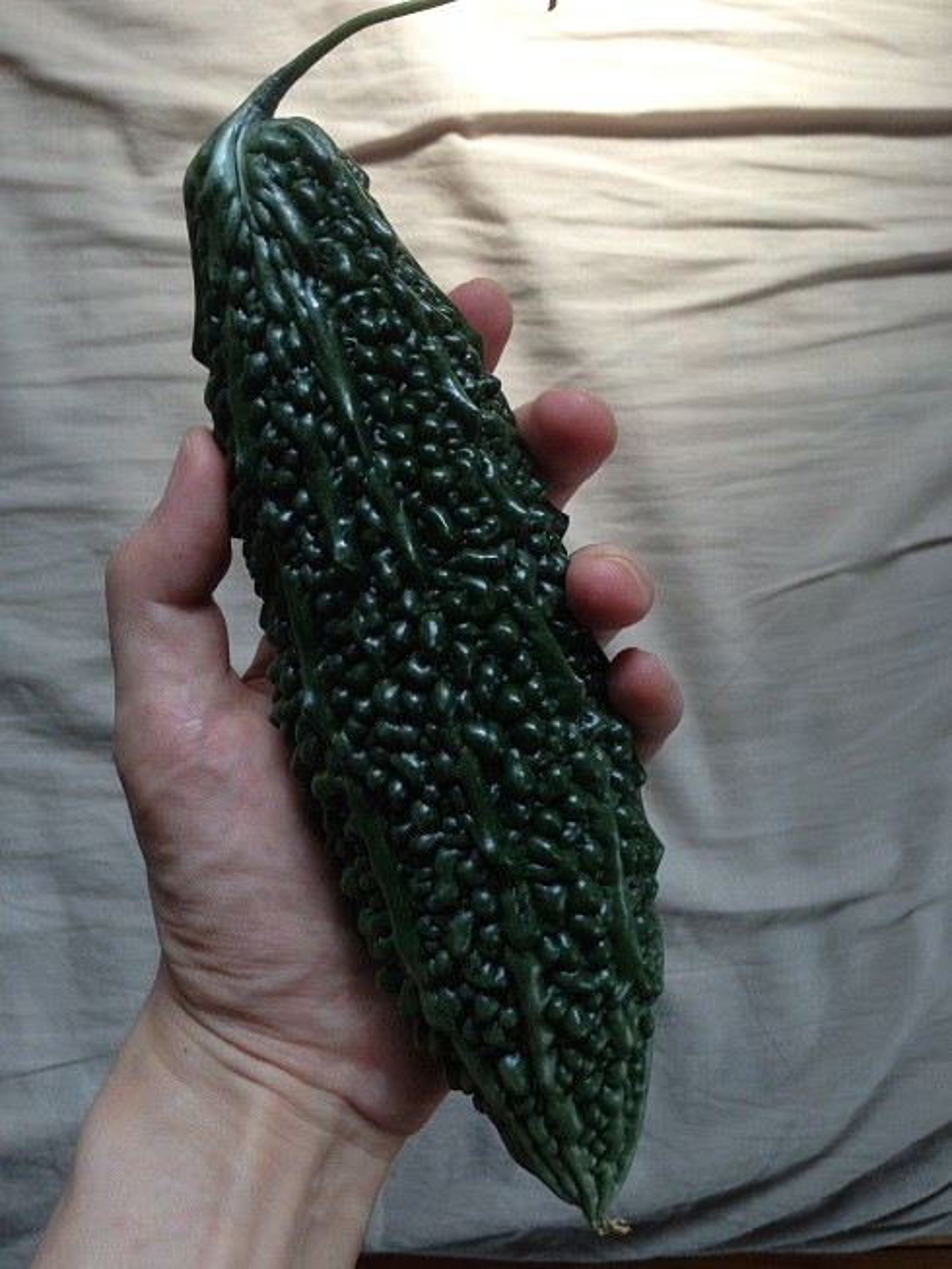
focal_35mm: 33
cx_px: 476
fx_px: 1210
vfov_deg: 55.3
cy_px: 634
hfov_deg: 43.0
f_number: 2.4
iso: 64
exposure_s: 1/60
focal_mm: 4.13
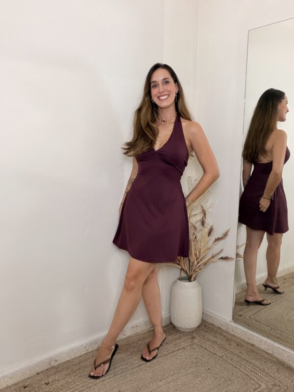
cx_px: 147
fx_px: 340
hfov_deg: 46.8
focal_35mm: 30
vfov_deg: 60.0
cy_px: 196
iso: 160
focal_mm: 2.71
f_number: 1.9
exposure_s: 1/60
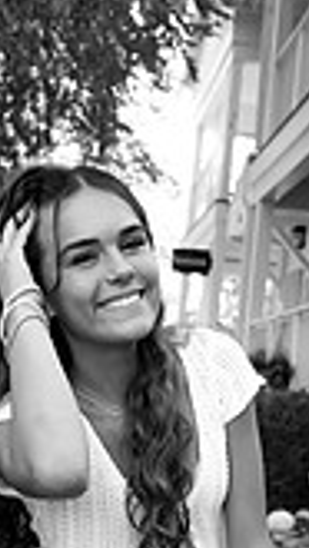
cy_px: 482
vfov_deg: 27.6
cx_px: 115
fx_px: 1076
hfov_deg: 16.3
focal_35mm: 74
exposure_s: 1/800
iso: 1600
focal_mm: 26
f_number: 4
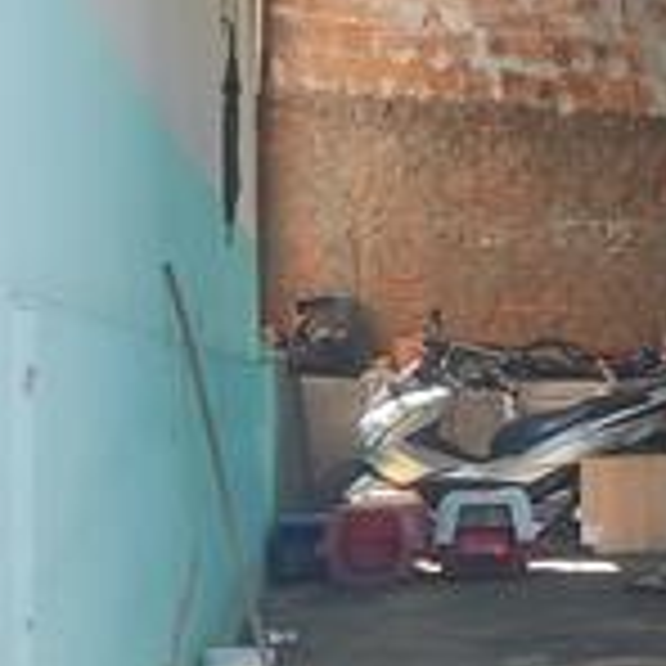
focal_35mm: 99
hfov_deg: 15.8
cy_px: 274
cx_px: 1069
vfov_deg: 17.6
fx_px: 2155
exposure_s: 1/120
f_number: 1.79
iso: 190
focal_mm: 4.74
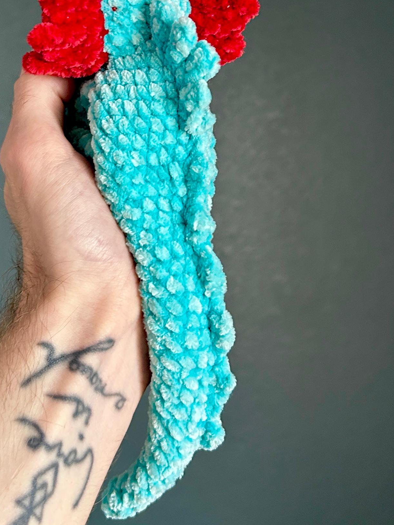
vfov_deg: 45.1
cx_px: 139
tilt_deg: -1.9
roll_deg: +1.5
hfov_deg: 34.9
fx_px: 622
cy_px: 178
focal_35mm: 41
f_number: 1.5
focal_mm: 5.7
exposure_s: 1/60
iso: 200
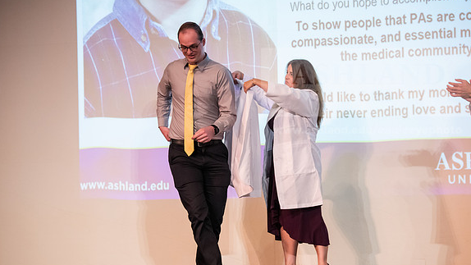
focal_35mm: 127
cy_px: 147
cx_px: 236
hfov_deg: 16.9
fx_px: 1586
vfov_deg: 9.6
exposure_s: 1/200
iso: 4000
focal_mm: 120
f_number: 3.2
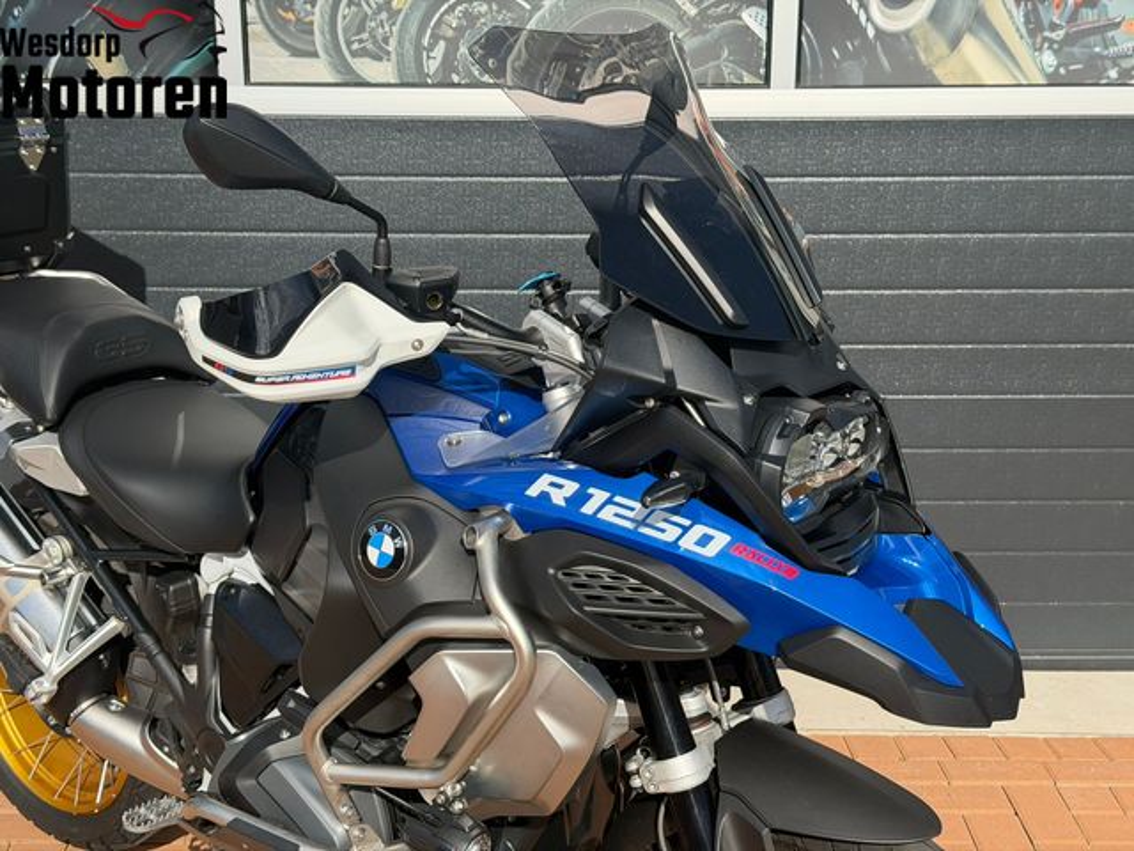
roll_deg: +0.1
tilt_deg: -15.2
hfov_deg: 39.7
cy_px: 426
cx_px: 567
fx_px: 1572
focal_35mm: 48
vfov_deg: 30.3
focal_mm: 6.76
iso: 100
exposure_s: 1/4329
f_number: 1.78
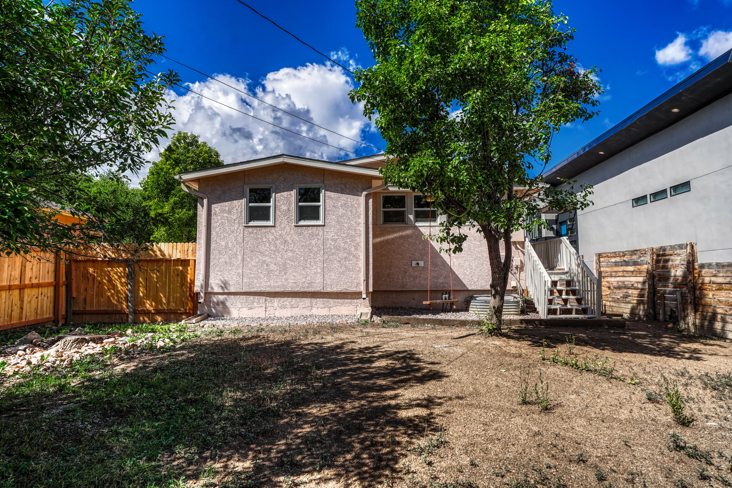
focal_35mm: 21
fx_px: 435
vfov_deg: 58.6
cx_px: 366
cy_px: 244
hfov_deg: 80.1
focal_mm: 21.4
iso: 400
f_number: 8
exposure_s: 1/5000
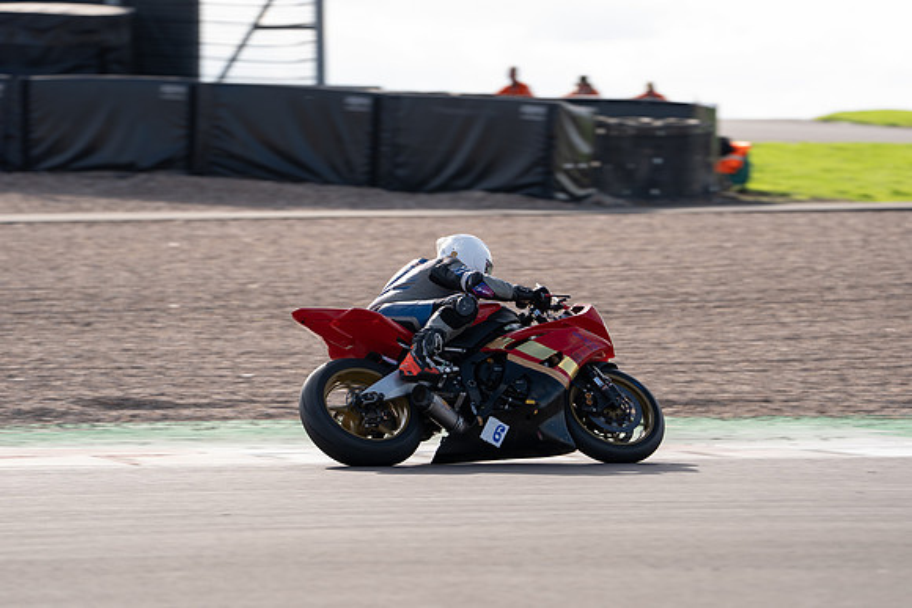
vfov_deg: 6.2
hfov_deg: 9.3
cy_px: 304
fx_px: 5600
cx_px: 456
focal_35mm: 221
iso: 125
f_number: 4.5
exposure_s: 1/500
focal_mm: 221
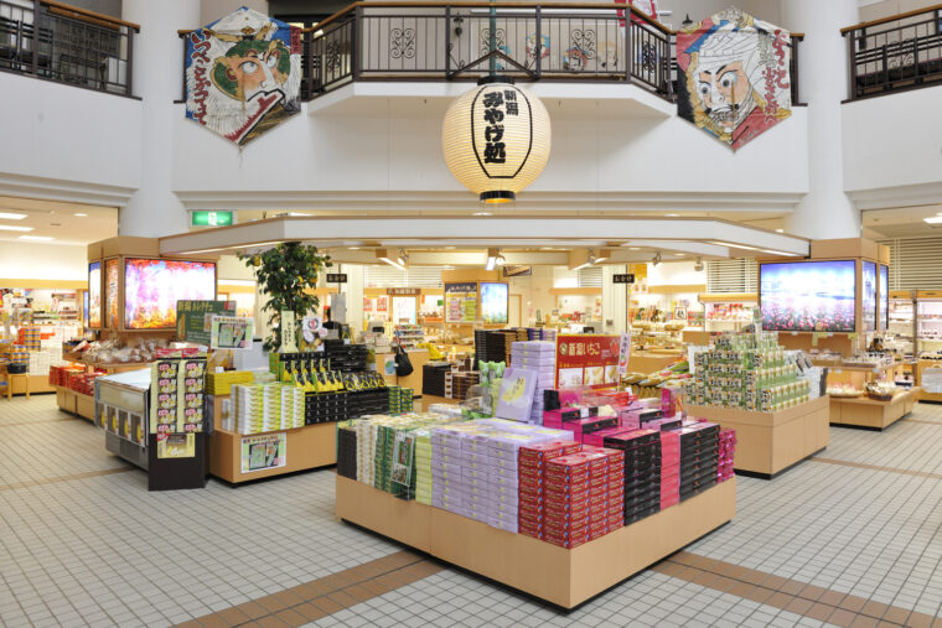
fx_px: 628
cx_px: 471
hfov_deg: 73.7
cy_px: 314
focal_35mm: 24
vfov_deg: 53.2
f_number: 8
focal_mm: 24
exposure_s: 1/20
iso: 400
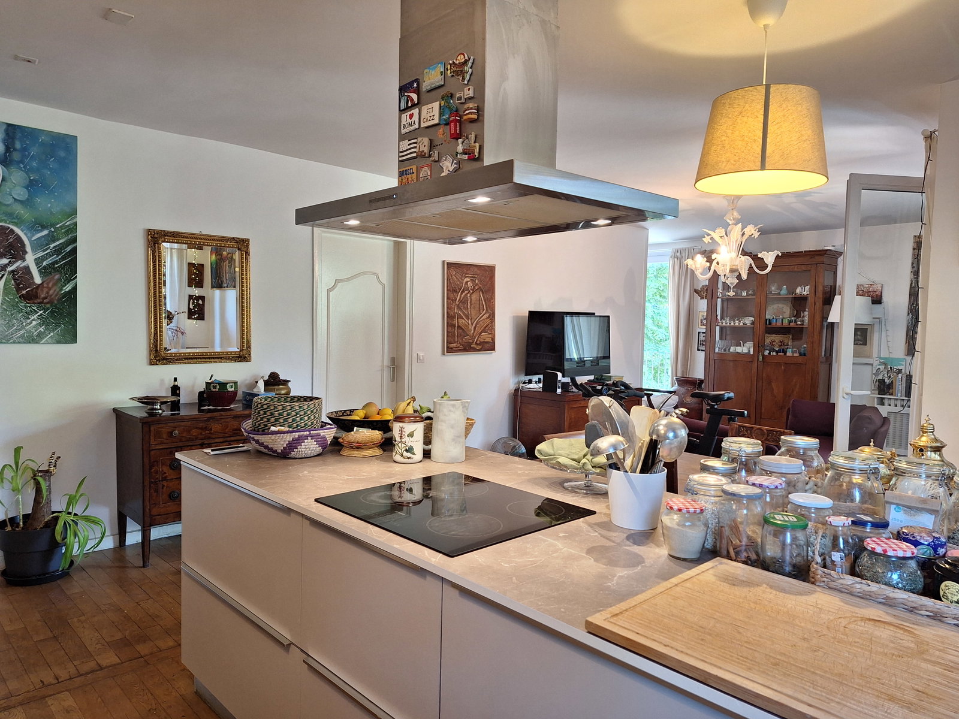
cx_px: 480
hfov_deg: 73.9
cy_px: 360
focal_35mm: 23
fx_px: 637
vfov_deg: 58.9
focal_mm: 5.54
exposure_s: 1/50
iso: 200
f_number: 1.8
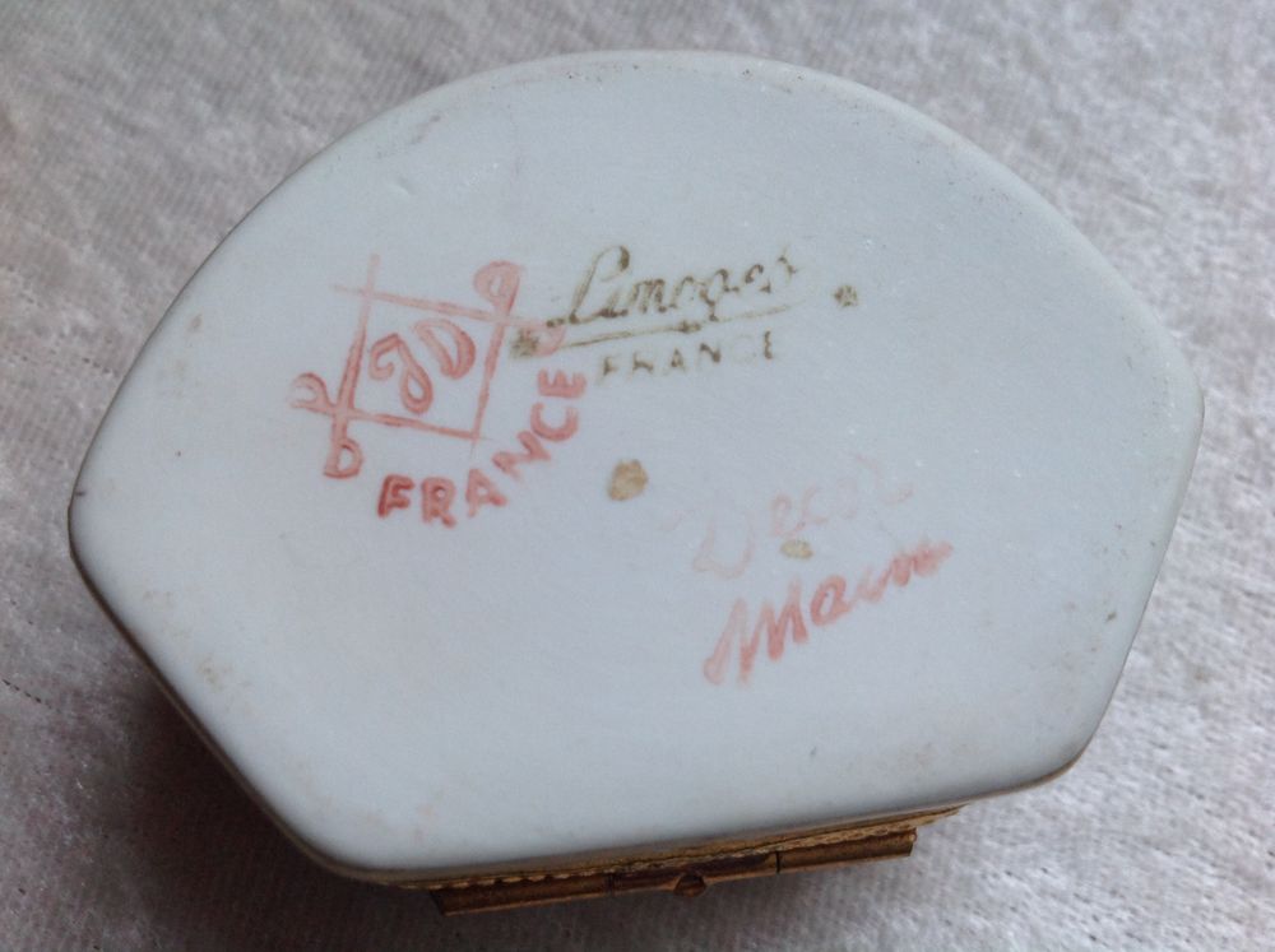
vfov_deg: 40.6
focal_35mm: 35
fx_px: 1287
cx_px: 638
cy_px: 476
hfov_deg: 52.7
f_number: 2.4
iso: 80
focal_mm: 4.28
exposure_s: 1/15
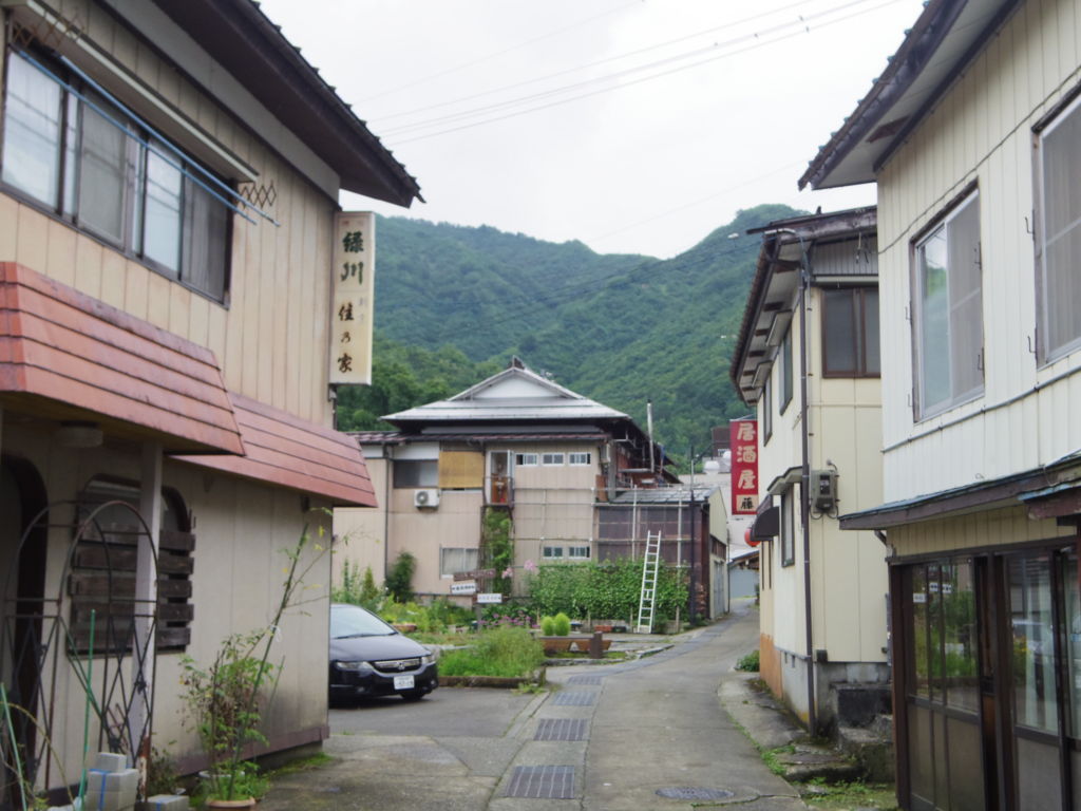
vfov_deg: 30.9
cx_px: 540
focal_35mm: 47
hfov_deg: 40.4
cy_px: 406
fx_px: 1468
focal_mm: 8.5
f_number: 3.2
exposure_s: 1/640
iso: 250
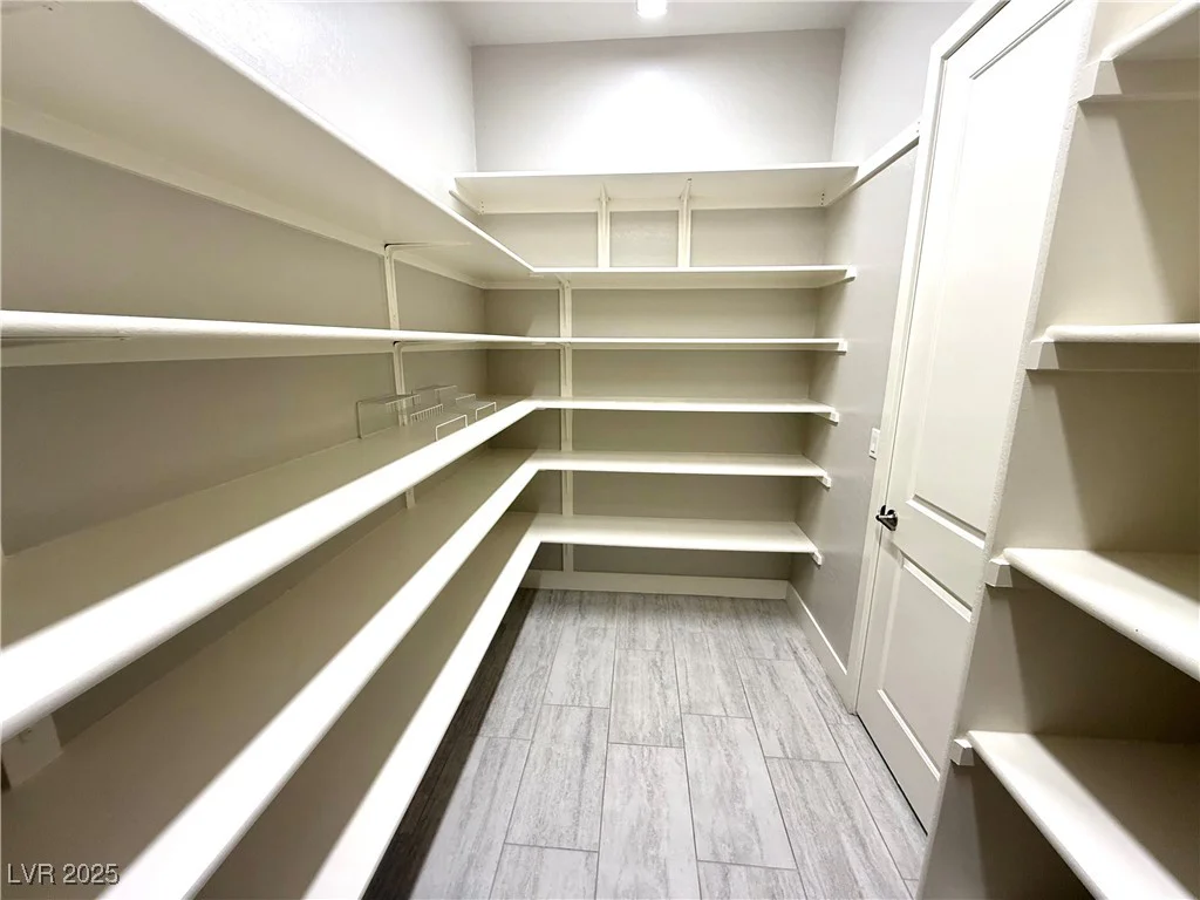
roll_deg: -0.1
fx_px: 485
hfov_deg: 102.1
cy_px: 450
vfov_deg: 85.7
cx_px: 600
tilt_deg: -11.6
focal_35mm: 14
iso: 200
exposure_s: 1/120
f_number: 2.2
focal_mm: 2.22
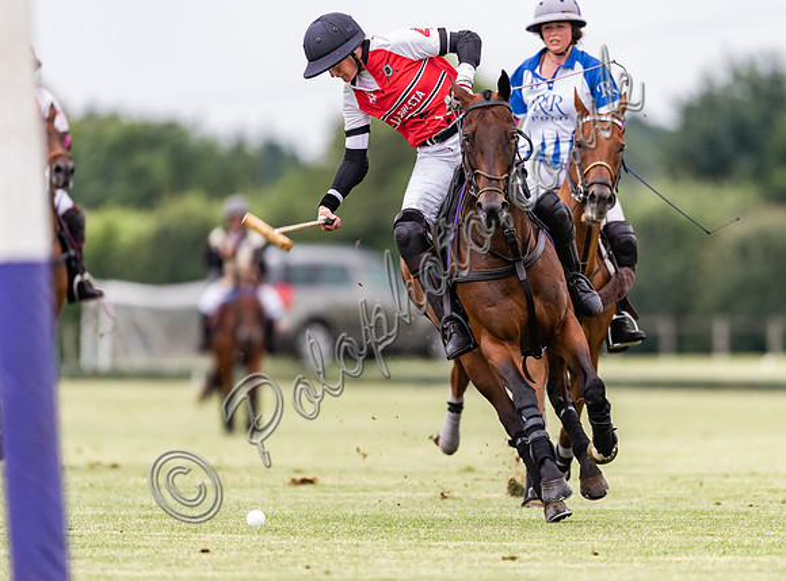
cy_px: 290
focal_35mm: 535
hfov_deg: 3.7
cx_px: 435
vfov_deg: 2.8
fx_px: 12095
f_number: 4
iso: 1000
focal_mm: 500
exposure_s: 1/1250
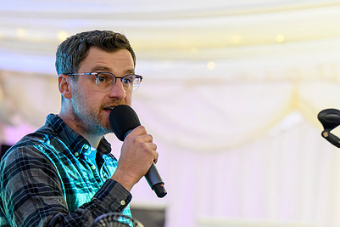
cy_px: 101
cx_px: 174
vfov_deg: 6.2
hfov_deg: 9.3
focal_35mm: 222
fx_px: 2096
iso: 12800
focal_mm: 125
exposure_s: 1/200
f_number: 3.5
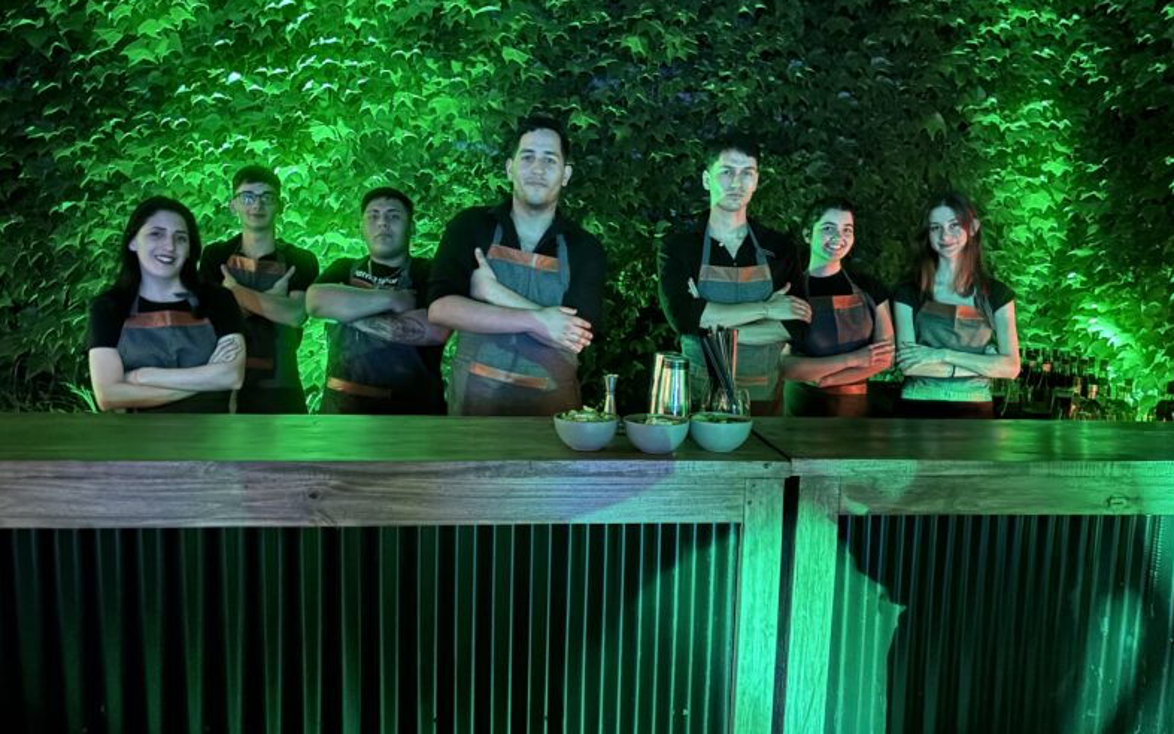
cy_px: 371
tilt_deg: -7.8
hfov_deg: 66.5
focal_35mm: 28
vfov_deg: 44.5
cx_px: 595
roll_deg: -2.4
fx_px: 896
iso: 1250
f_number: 1.6
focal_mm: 5.96
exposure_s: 1/14
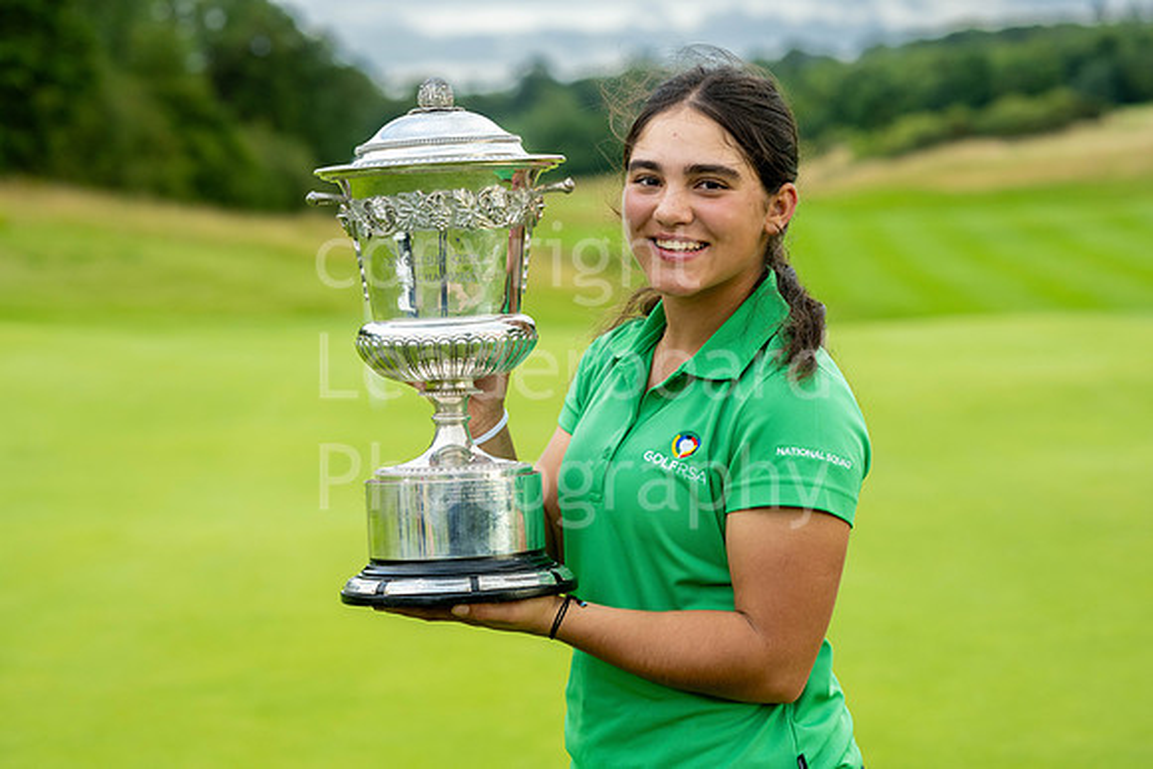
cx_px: 576
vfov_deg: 16.1
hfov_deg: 23.9
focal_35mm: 85
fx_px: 2723
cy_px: 384
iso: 400
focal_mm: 85
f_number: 4
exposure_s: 1/320
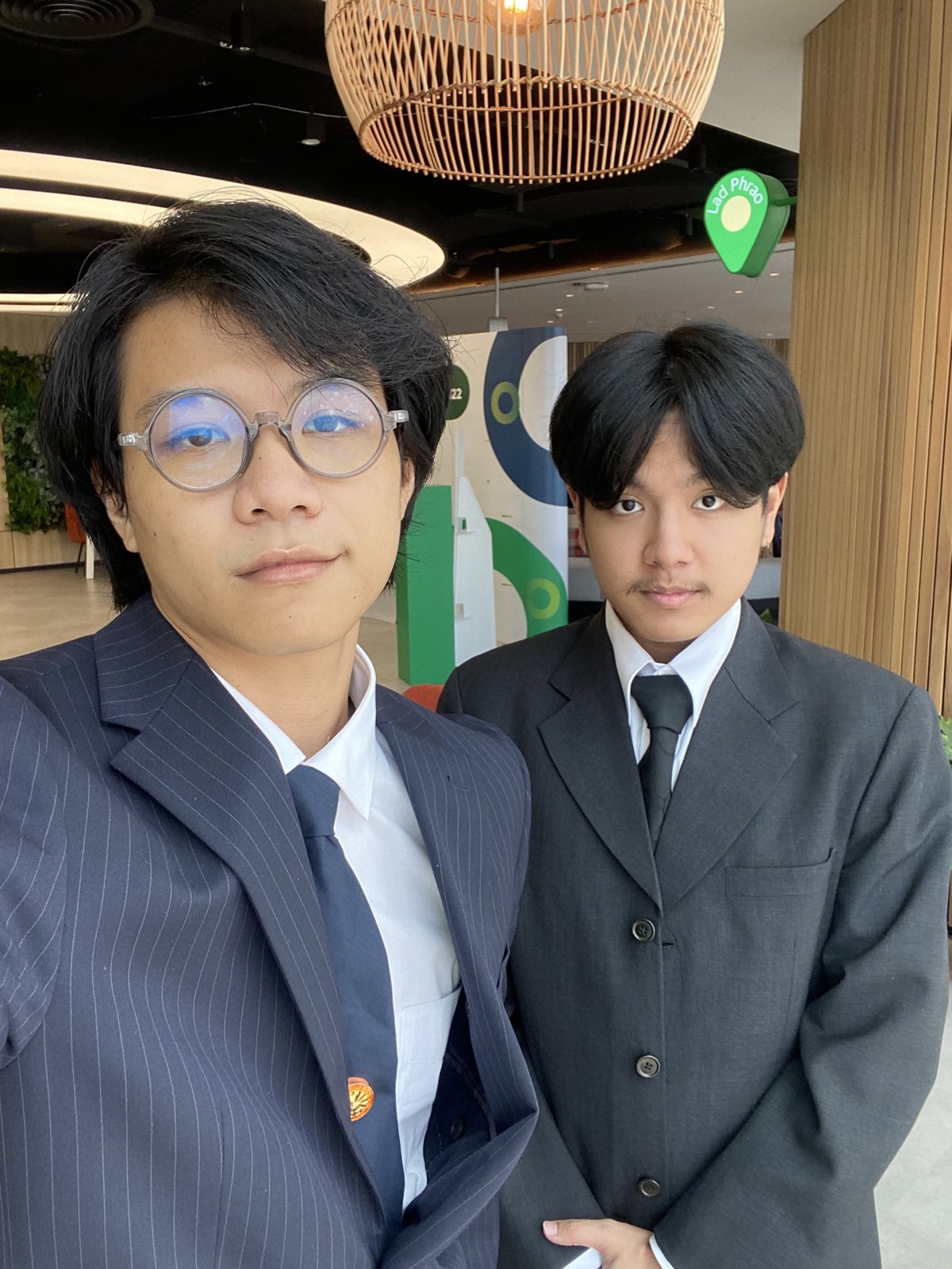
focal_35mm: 30
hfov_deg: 46.8
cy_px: 634
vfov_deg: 60.0
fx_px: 1100
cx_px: 476
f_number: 2.2
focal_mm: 2.71
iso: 50
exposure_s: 1/122
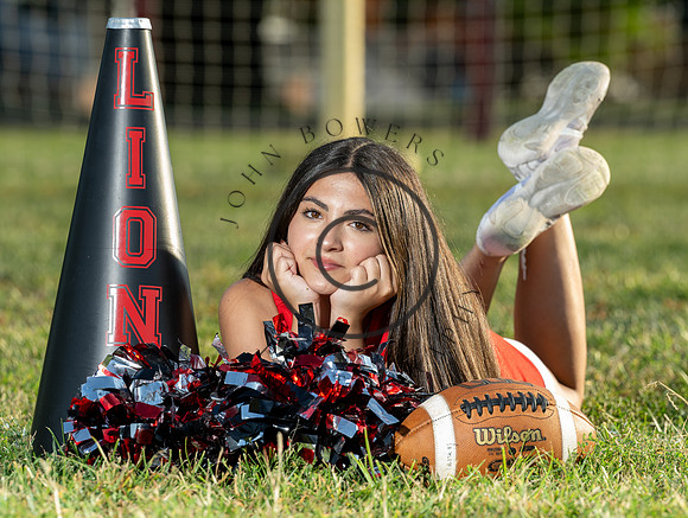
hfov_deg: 7.6
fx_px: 5177
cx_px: 352
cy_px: 316
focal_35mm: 260
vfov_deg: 5.7
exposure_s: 1/200
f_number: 5
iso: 100
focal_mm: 185
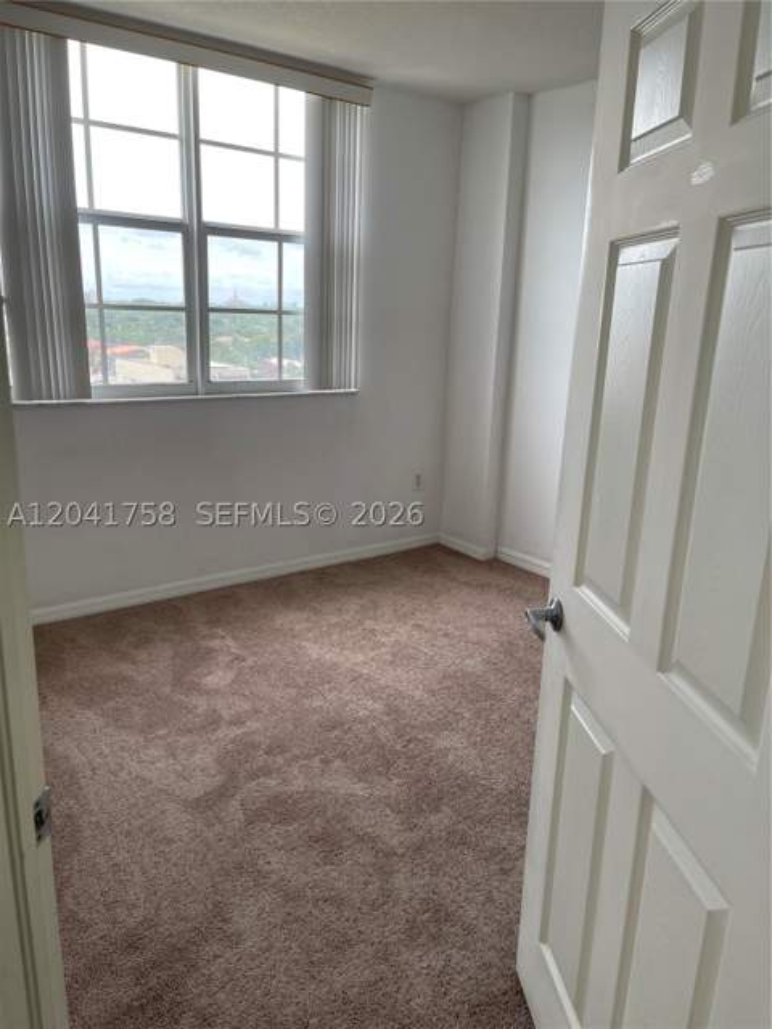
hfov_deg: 53.1
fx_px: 773
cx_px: 386
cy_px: 514
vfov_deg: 67.3
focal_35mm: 26
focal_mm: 5.1
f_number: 1.6
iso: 32
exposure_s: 1/173
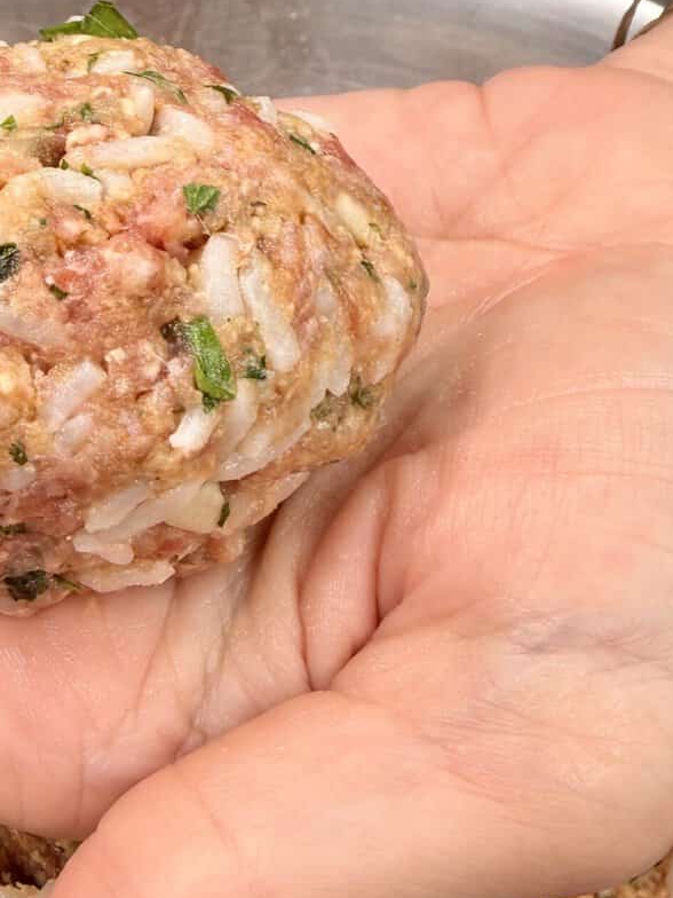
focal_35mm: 49
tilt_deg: -41.9
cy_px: 342
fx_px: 1270
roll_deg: +0.6
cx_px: 119
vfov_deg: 38.7
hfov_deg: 28.9
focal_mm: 2.22
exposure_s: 1/120
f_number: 2.2
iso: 25
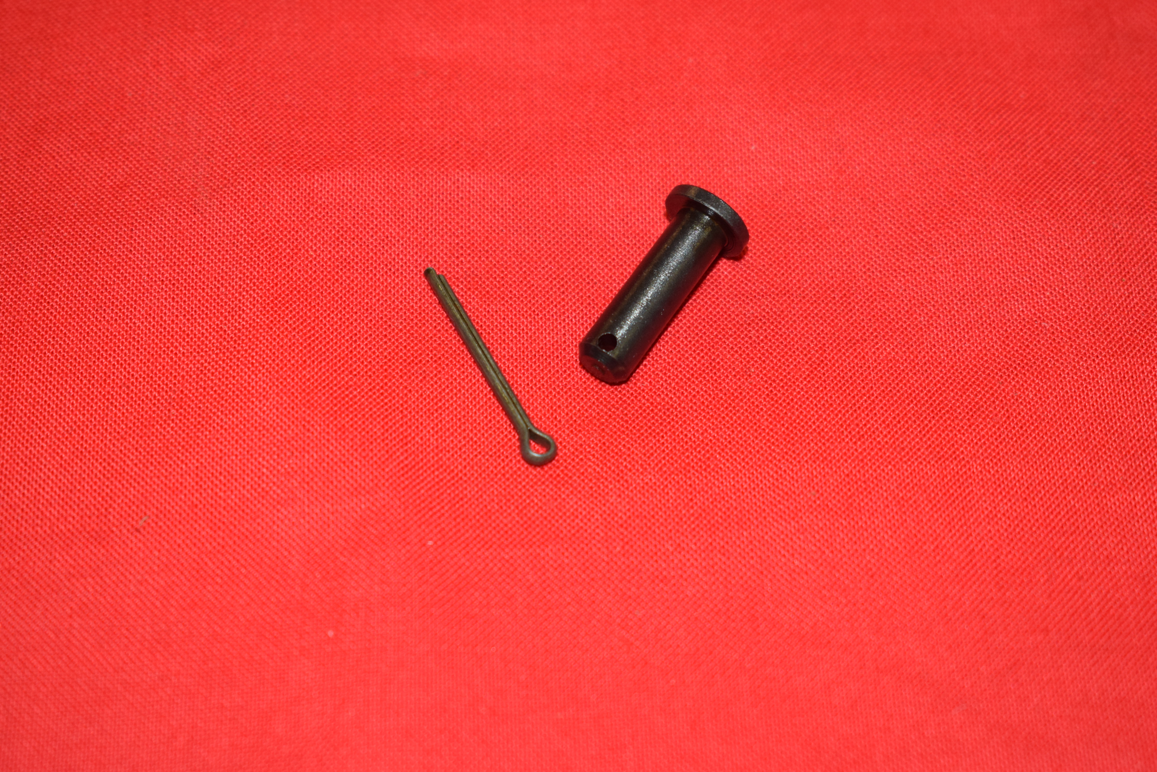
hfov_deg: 27.0
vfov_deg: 18.2
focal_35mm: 75
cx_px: 578
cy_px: 386
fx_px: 2411
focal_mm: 50
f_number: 5.6
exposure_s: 1/125
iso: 800
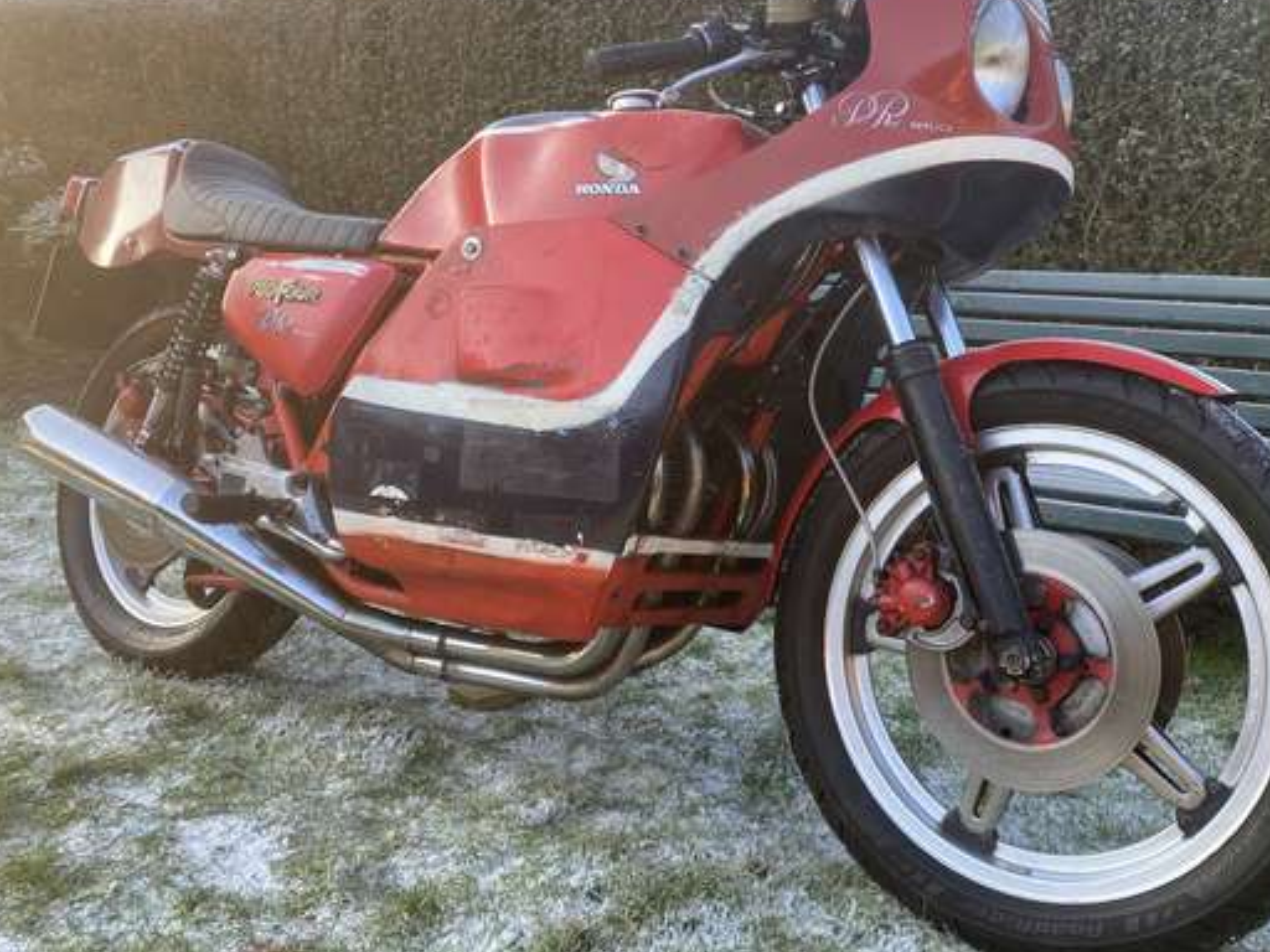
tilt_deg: -8.4
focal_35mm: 33
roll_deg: -1.9
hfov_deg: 55.2
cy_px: 409
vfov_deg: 42.8
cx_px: 714
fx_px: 1211
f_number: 1.8
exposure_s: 1/208
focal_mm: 4.25
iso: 32
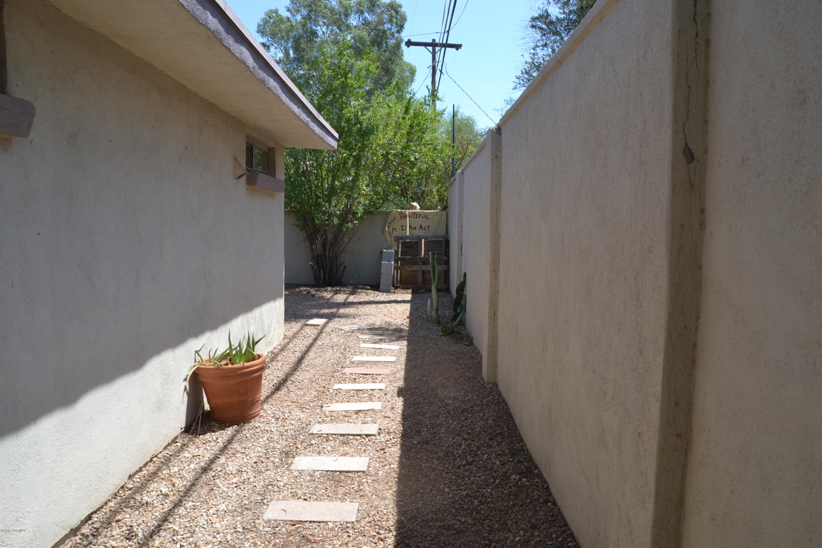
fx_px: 616
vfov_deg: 47.9
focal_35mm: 27
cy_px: 274
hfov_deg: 67.4
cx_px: 411
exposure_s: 1/200
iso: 100
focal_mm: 18
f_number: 7.1
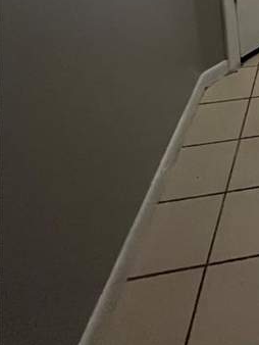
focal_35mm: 41
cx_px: 404
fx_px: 409
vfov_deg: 30.1
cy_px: -153
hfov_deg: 25.2
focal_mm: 1.57
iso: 640
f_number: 1.8
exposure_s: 1/60
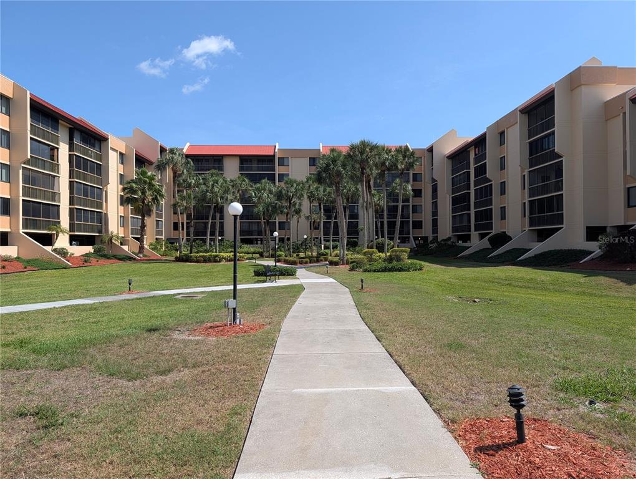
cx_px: 318
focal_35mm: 24
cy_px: 240
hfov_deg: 71.5
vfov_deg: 56.9
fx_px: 442
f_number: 1.68
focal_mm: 6.9
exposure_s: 1/939
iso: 19
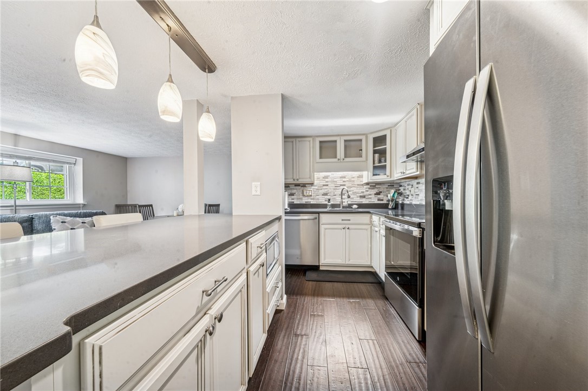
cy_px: 196
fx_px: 196
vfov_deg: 89.9
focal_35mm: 12
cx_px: 294
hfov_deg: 112.6
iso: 50
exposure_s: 1.3
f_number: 14
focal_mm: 12
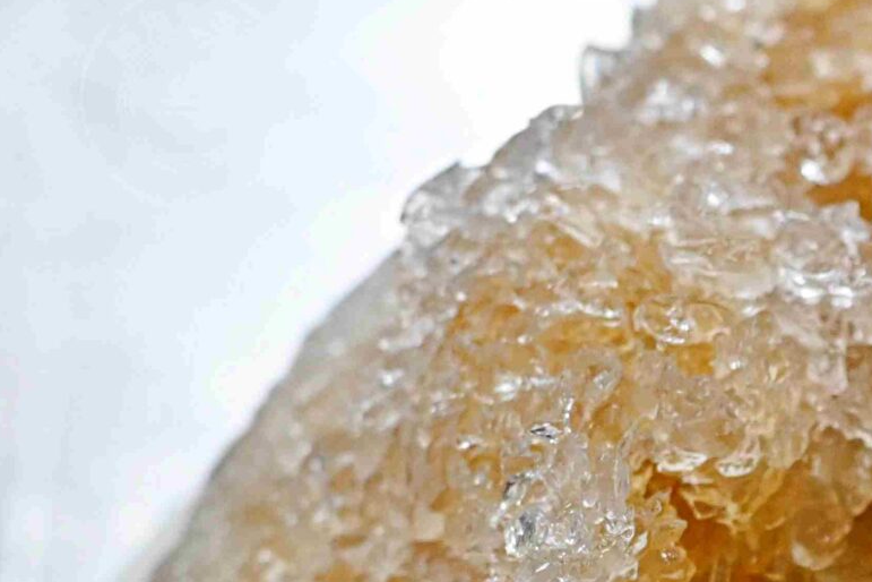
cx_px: 1400
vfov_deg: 5.5
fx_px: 6031
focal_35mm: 249
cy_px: 807
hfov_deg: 8.1
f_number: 4
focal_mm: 50
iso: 2200
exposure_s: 1/200
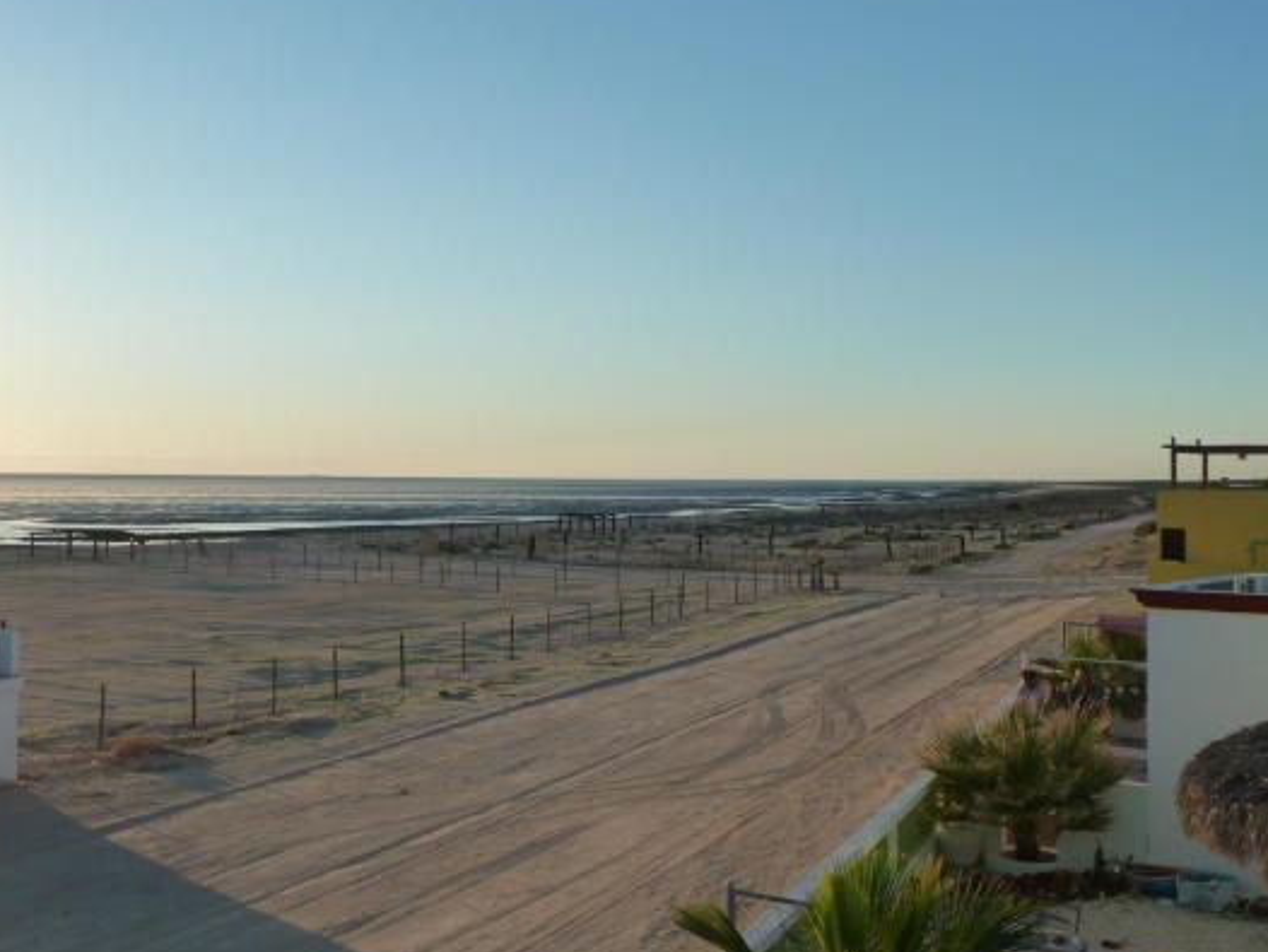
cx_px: 516
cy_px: 468
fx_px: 1649
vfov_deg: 32.2
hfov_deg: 41.9
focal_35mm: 45
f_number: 4.5
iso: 125
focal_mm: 6.1
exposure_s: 1/400
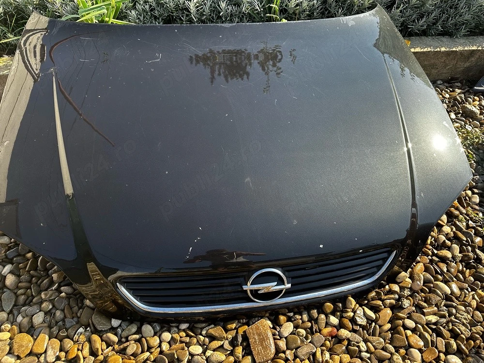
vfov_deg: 56.8
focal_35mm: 24
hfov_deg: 71.6
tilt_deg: -46.0
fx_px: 336
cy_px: 182
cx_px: 242
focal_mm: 6.86
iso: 80
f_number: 1.78
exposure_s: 1/663
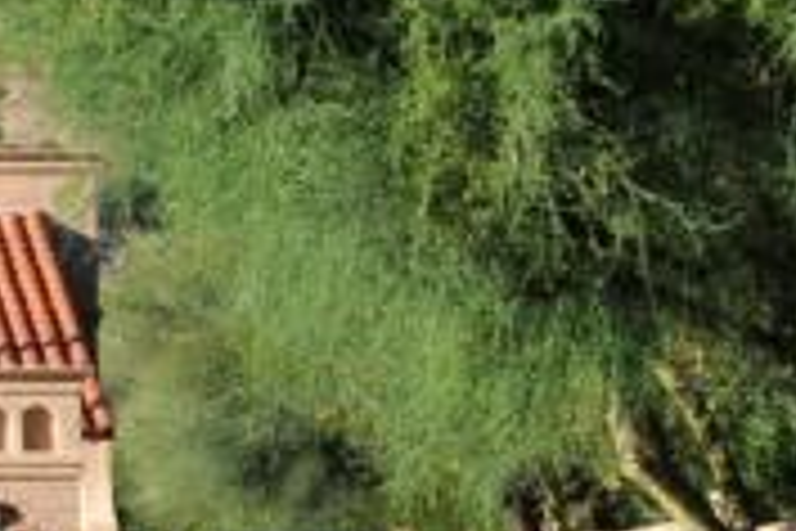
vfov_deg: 3.5
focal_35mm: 392
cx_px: -971
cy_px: -486
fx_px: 8667
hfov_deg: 5.1
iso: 320
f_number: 14
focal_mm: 40
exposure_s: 1/250
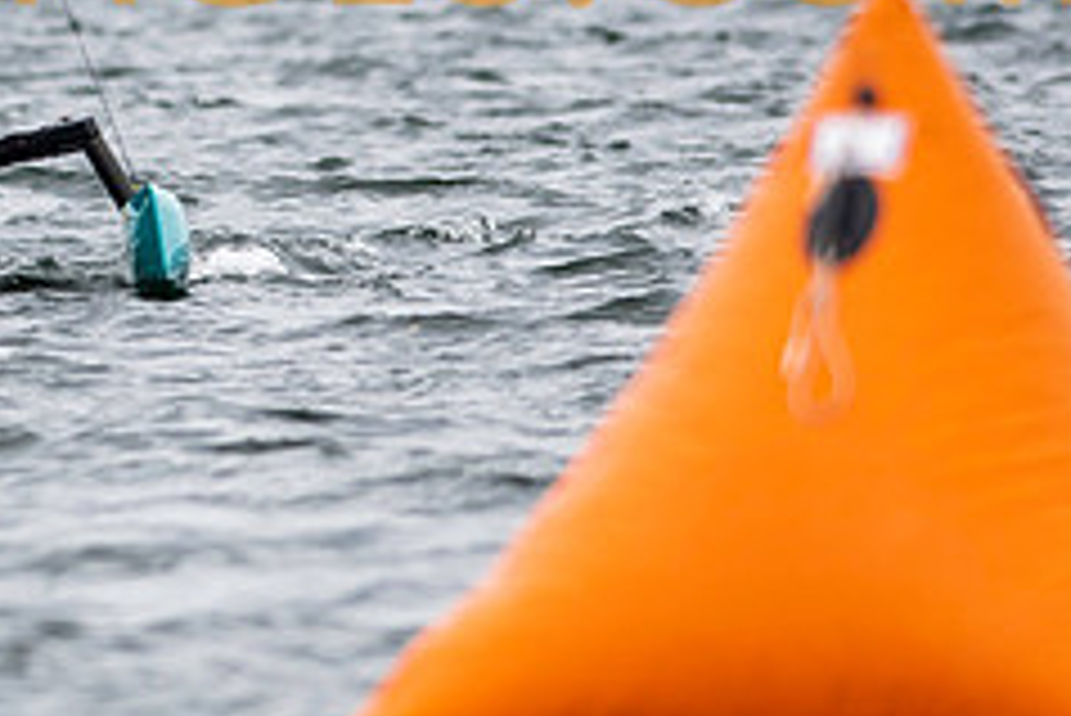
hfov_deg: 1.8
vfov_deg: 1.2
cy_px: -88
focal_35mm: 1120
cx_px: -212
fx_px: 33339
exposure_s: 1/5000
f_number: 4.5
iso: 400
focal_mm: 300
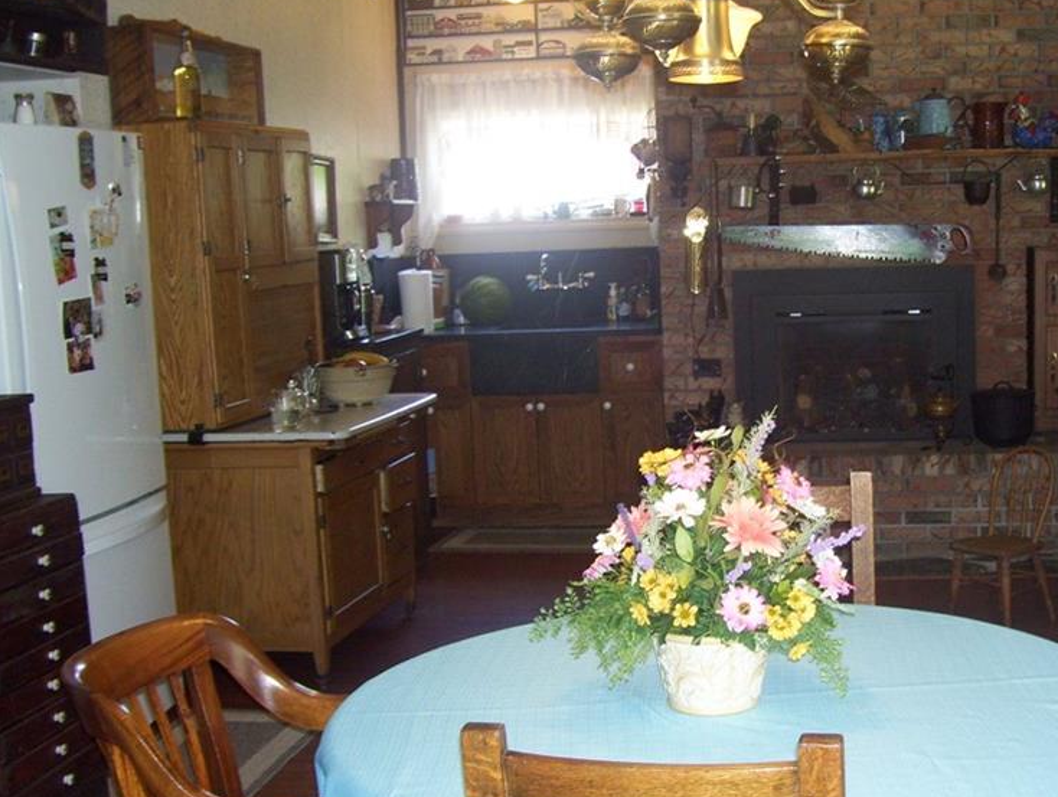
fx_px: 1531
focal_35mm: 50
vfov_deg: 29.2
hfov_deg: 37.9
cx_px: 663
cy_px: 398
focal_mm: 6
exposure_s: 1/60
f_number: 2.7
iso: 200
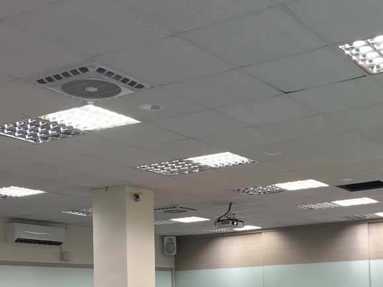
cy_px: 260
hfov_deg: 32.9
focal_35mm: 58
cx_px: 259
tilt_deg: +3.1
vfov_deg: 24.5
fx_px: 642
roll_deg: +2.0
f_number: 1.8
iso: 20
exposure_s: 1/40
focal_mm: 3.99
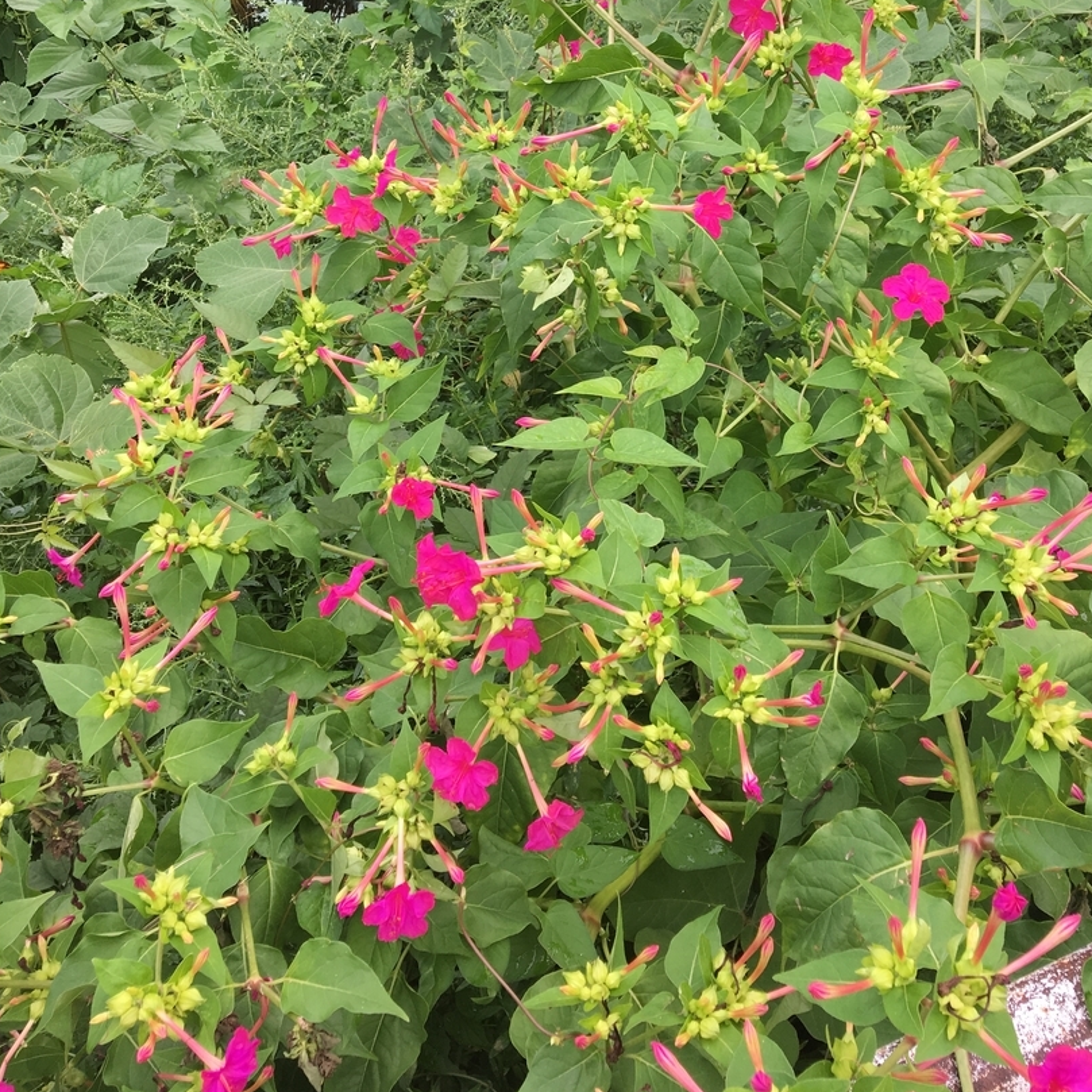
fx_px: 1356
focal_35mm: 38
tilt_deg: -36.9
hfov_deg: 43.8
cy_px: 302
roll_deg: -2.9
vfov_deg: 42.8
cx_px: 593
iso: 25
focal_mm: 4.15
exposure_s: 1/270
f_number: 2.2
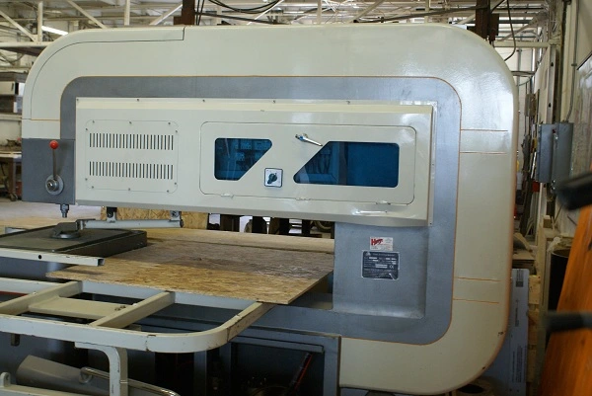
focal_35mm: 42
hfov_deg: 46.4
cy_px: 198
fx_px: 691
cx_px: 296
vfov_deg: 31.9
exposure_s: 1/50
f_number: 4.5
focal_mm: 28
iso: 400
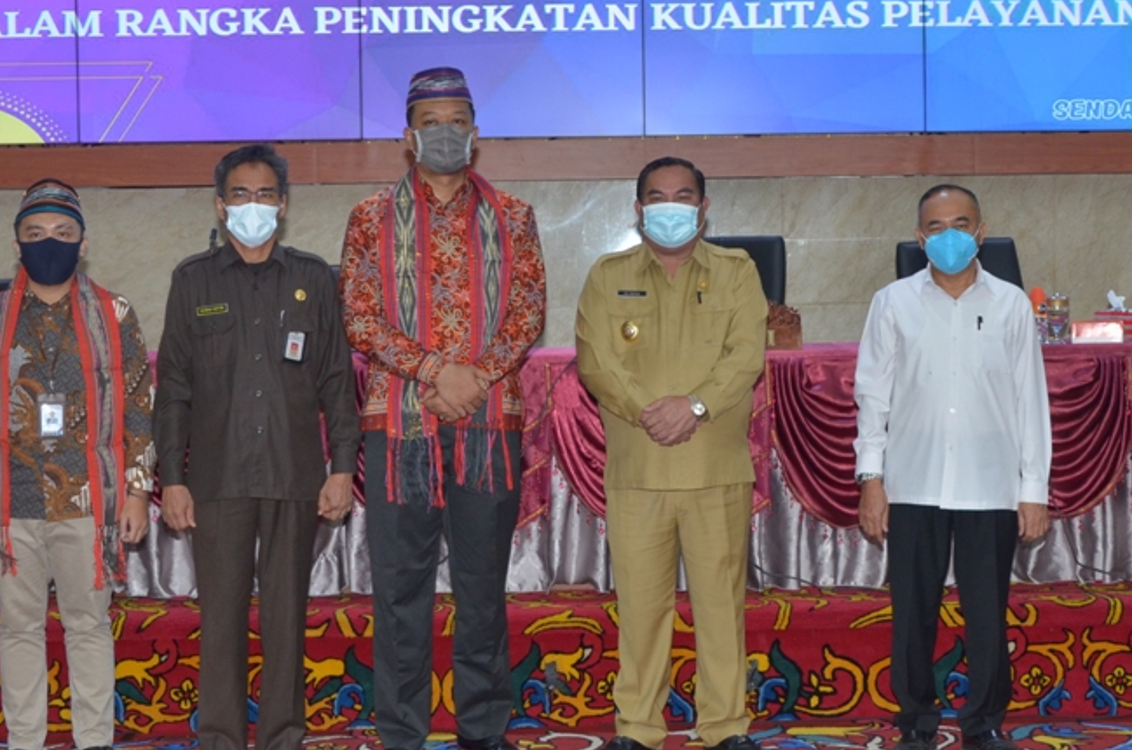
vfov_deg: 19.1
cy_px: 328
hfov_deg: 28.4
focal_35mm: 71
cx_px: 726
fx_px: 2228
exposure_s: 1/60
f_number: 6.3
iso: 640
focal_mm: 30
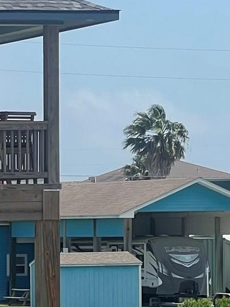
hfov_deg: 5.4
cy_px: 294
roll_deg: +0.1
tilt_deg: -2.0
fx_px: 2366
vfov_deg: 7.4
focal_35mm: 267
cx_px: -309
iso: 20
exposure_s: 1/1376
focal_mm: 7.5
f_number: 2.2
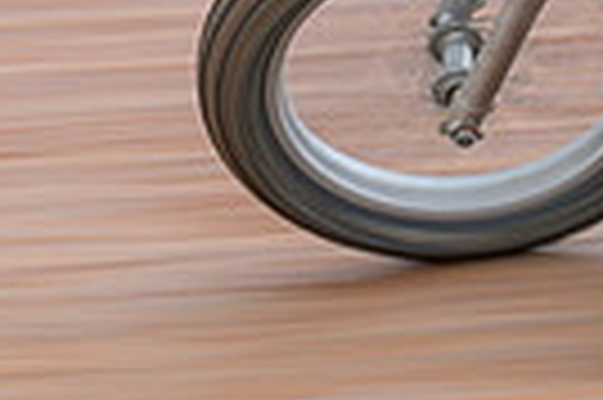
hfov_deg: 4.5
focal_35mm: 454
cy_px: -287
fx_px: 7595
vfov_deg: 3.0
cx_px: 917
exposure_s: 1/60
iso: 125
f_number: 5.6
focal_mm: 88
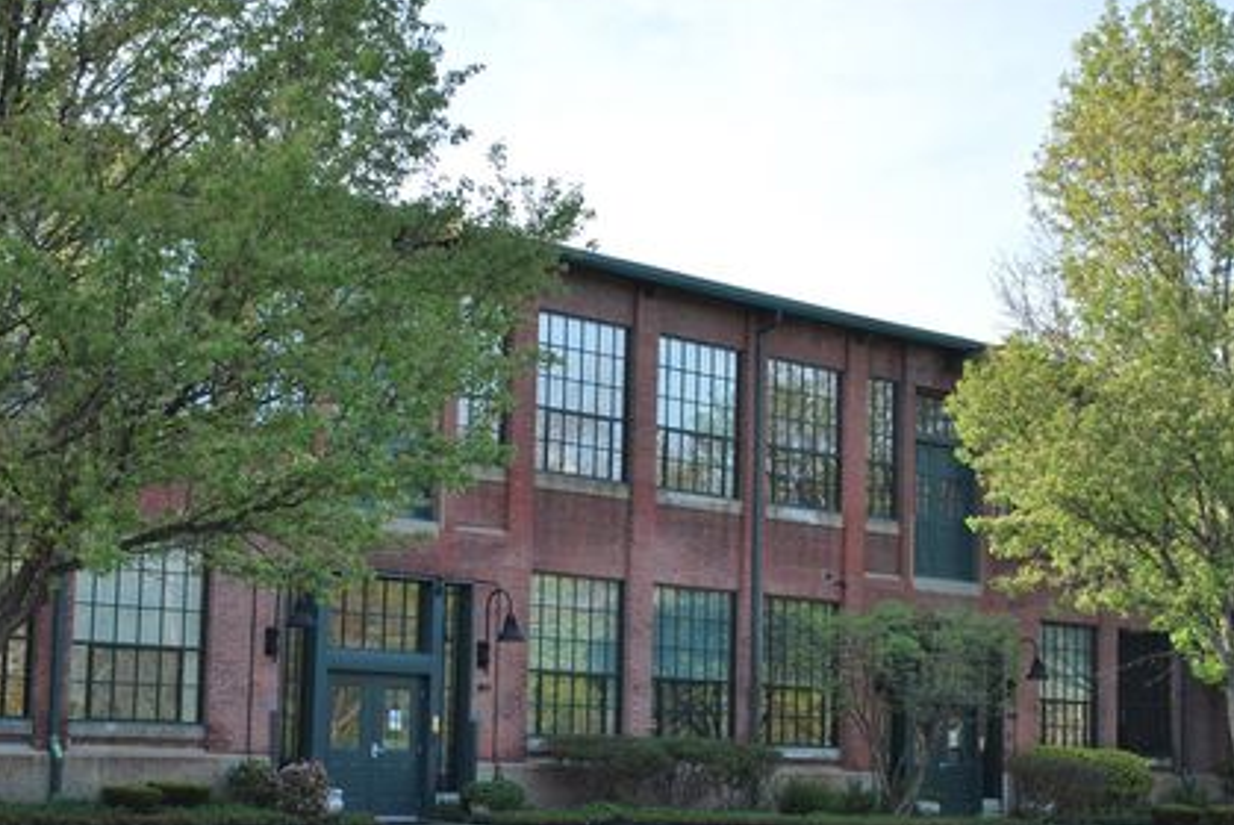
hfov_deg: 29.6
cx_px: 616
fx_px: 2332
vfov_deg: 20.0
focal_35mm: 68
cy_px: 448
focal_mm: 38
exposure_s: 1/160
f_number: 5.3
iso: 100
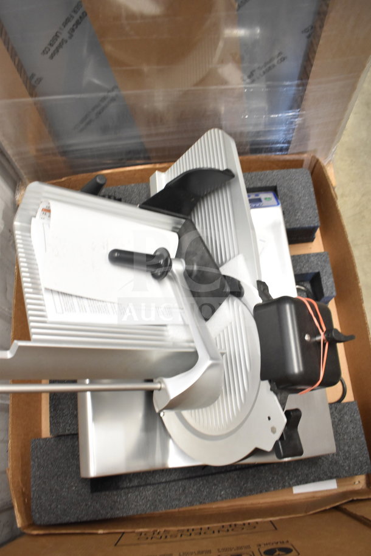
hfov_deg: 47.9
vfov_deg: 67.4
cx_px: 186
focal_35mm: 27
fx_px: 417
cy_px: 278
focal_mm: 18
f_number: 3.5
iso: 1250
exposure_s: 1/30
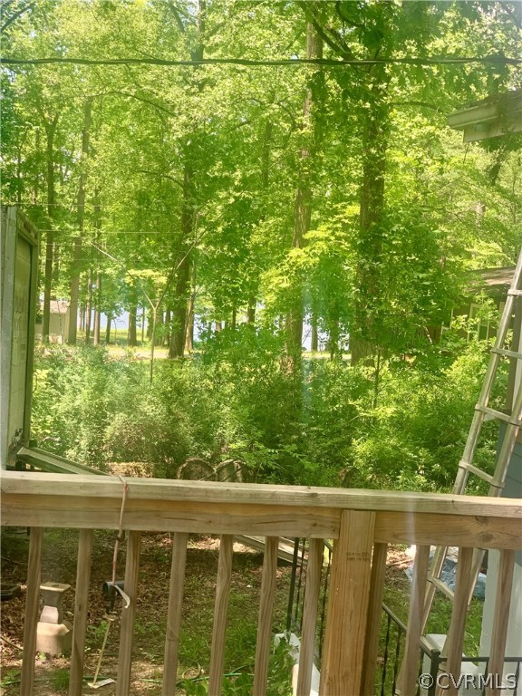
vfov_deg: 36.8
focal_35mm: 52
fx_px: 1046
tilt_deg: -5.8
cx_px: 261
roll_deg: -5.0
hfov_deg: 28.0
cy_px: 348
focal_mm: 6
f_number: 2.4
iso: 16
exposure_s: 1/105
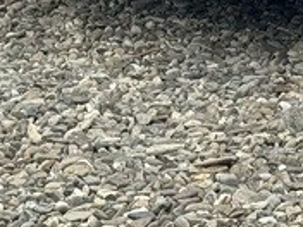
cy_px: -404
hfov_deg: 7.0
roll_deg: -0.2
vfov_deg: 5.2
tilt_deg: -1.8
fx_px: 2381
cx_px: 603
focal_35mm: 272
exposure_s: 1/2959
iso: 64
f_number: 1.78
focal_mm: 6.76
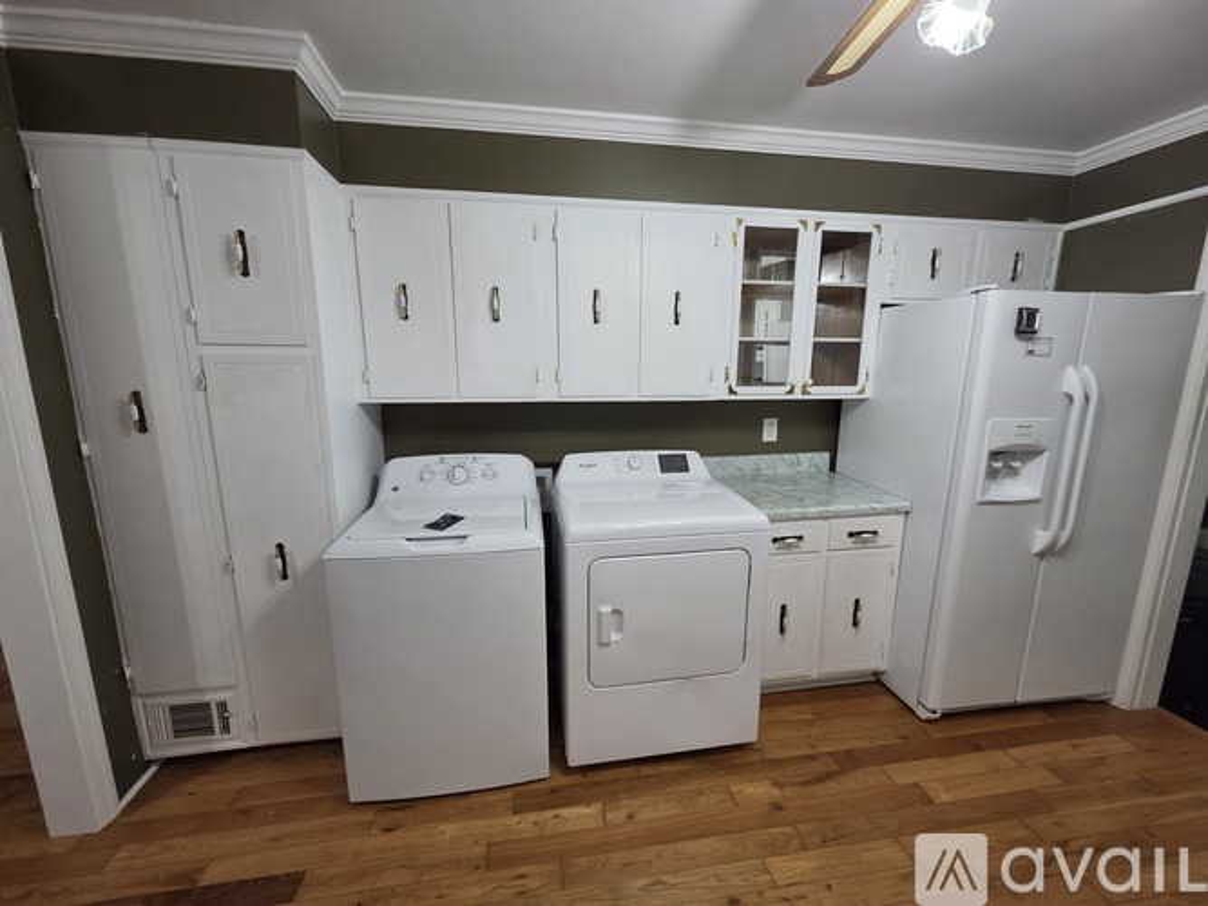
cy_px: 453
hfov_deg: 106.2
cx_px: 604
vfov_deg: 89.9
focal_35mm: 13
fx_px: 454
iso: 250
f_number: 2.2
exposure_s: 1/60
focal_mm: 2.2
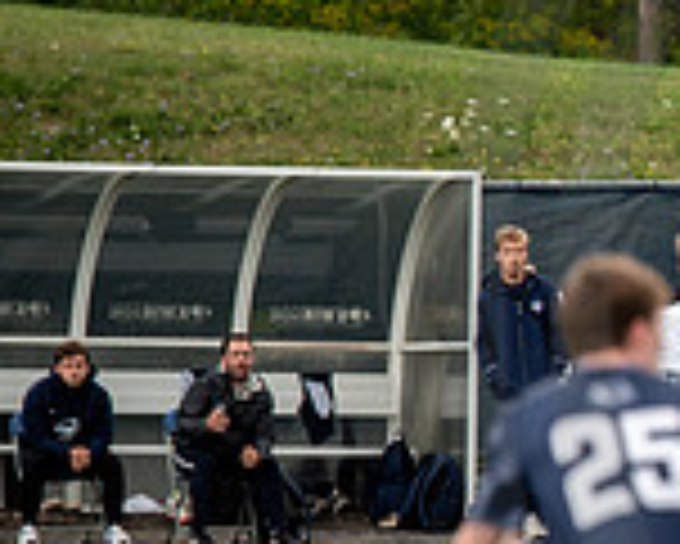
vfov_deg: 2.1
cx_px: 1243
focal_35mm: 727
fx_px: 14641
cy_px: 317
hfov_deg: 2.7
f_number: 3.2
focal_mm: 200
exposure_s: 1/640
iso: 320
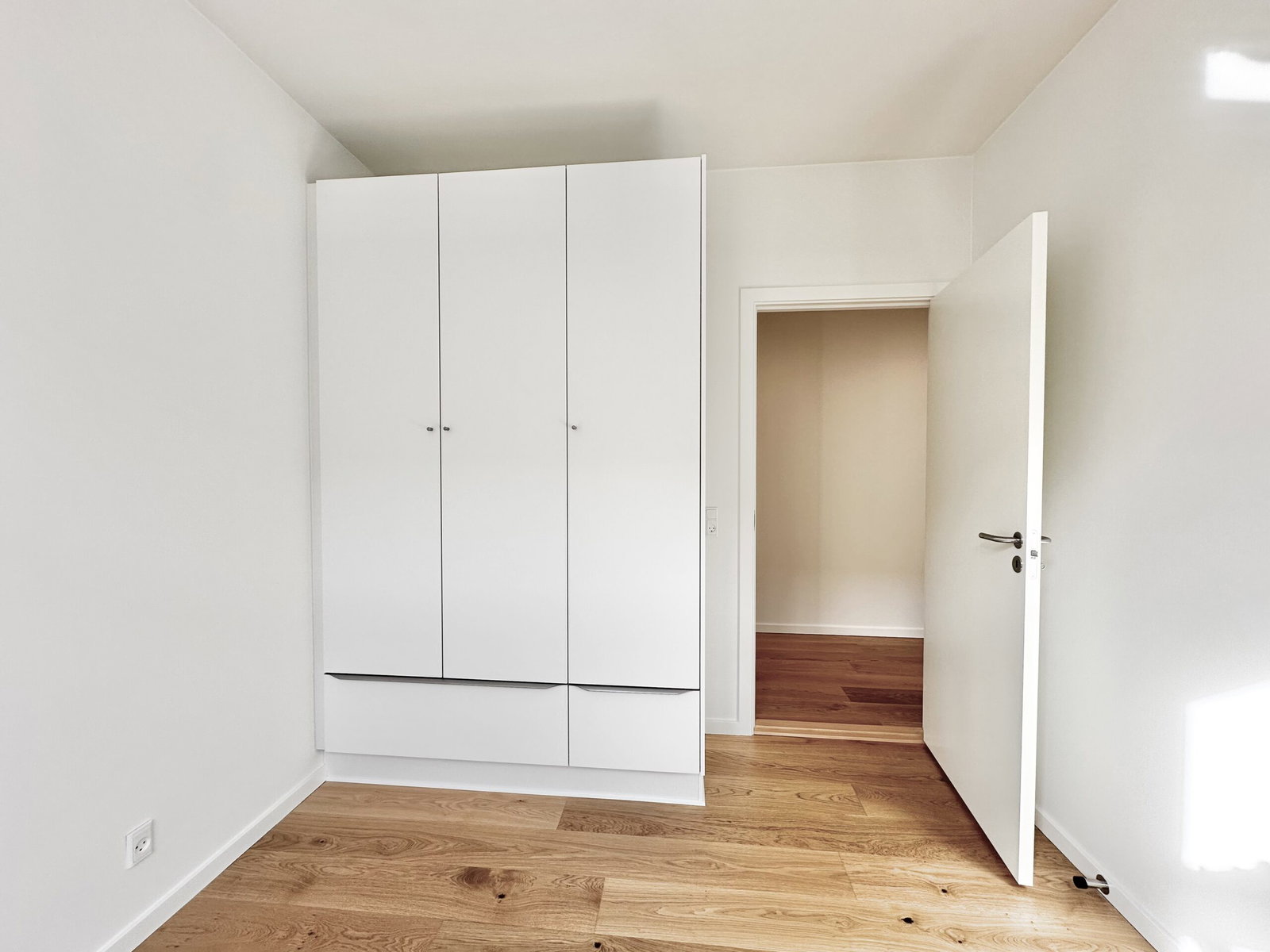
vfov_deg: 85.7
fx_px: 514
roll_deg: +0.0
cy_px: 476
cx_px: 635
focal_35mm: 14
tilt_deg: -1.2
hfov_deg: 102.1
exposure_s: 1/99
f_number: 2.2
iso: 50
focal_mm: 2.22
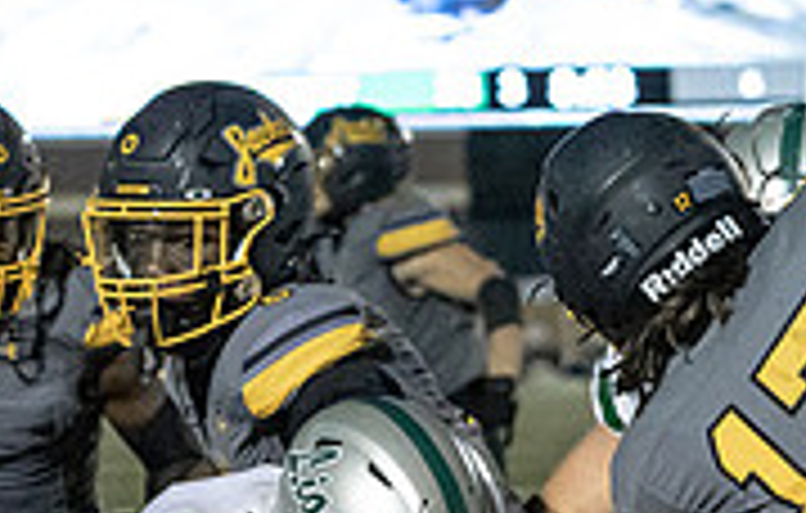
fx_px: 8348
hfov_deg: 5.5
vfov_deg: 3.5
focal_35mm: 378
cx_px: 640
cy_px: 922
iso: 16000
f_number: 5.6
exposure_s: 1/1000
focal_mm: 100
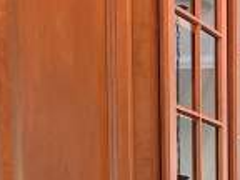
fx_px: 998
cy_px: 392
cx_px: 390
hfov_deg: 12.8
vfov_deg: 9.5
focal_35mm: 144
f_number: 1.5
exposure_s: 1/60
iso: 160
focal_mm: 5.7
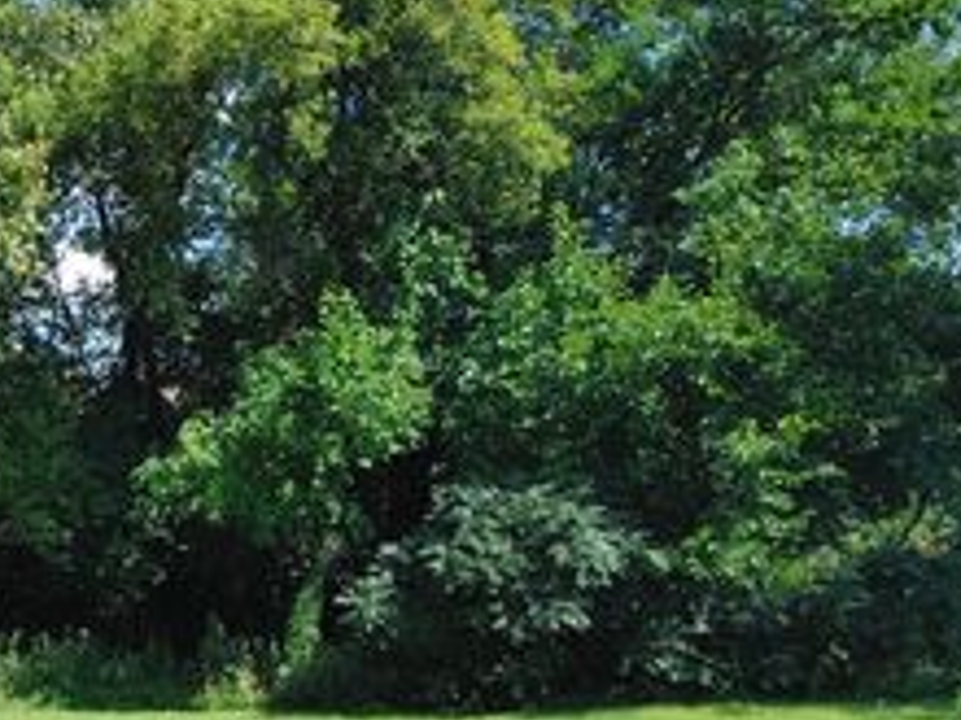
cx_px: -83
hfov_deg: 29.6
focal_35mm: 59
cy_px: 604
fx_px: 1638
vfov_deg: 24.3
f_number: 1.8
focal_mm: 5.58
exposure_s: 1/980
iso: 50
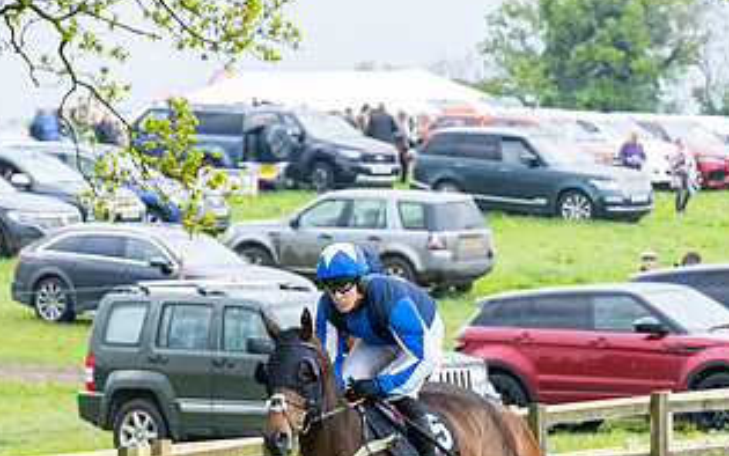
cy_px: 469
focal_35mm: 347
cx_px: 343
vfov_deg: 3.8
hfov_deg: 6.1
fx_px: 6895
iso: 800
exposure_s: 1/1600
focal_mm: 70
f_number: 4
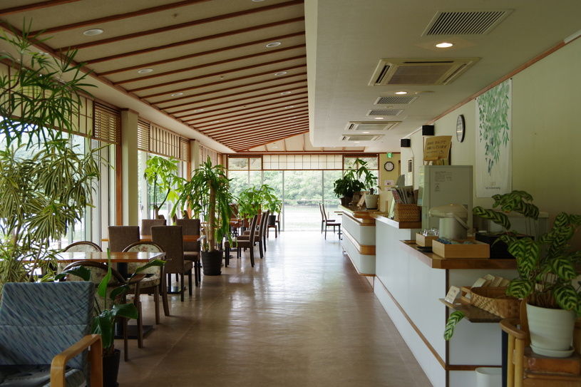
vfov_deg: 36.9
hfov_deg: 53.1
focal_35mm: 36
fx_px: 581
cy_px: 194
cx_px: 290
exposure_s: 1/80
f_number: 5.6
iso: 400
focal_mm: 24
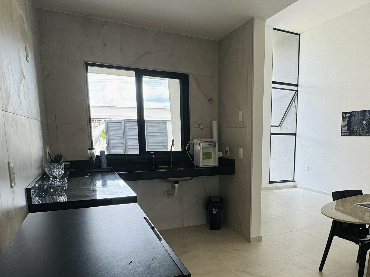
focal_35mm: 28
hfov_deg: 61.4
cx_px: 257
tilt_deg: -9.2
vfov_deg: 48.9
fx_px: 299
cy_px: 184
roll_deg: -0.8
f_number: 2.2
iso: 50
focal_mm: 2.22
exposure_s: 1/120
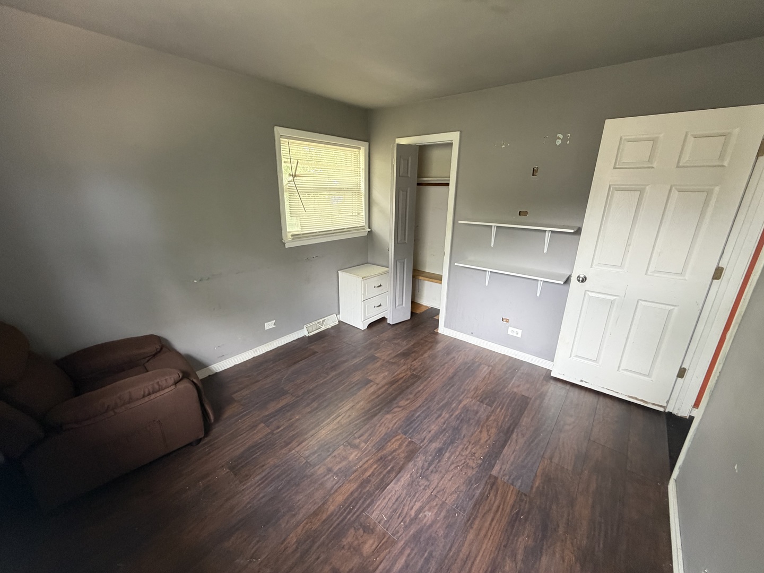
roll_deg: -0.6
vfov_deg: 85.7
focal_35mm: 14
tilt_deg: -17.7
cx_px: 382
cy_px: 286
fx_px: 309
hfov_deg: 102.1
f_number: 2.2
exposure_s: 1/61
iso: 320
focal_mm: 2.22
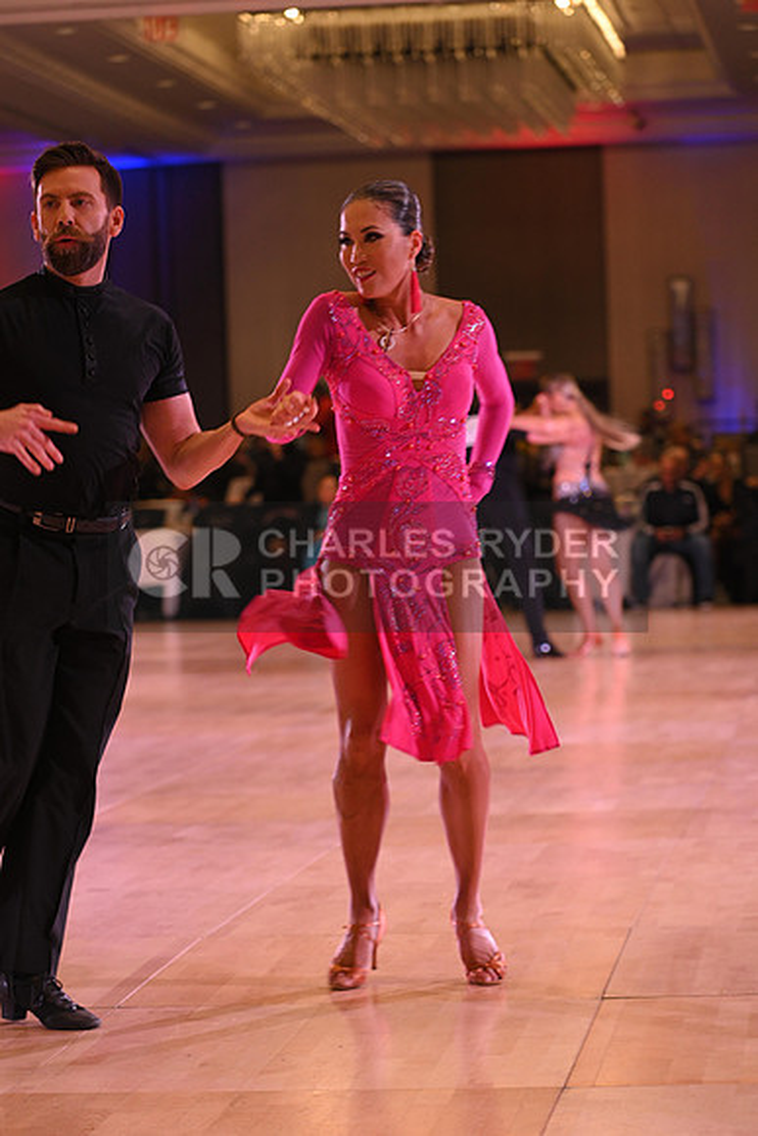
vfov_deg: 18.6
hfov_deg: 12.5
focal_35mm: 110
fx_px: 3472
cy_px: 568
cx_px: 379
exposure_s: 1/200
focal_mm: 110
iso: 1600
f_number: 4.5
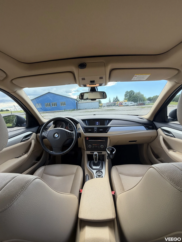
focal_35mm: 14
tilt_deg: -8.7
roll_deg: +2.6
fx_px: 98
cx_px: 91
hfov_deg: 85.7
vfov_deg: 102.1
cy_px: 121
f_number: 2.2
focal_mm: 2.22
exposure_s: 1/221
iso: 50
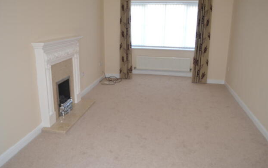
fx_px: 212
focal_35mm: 29
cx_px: 131
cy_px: 86
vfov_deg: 43.2
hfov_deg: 64.6
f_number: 4
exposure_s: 1/80
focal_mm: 18
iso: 400
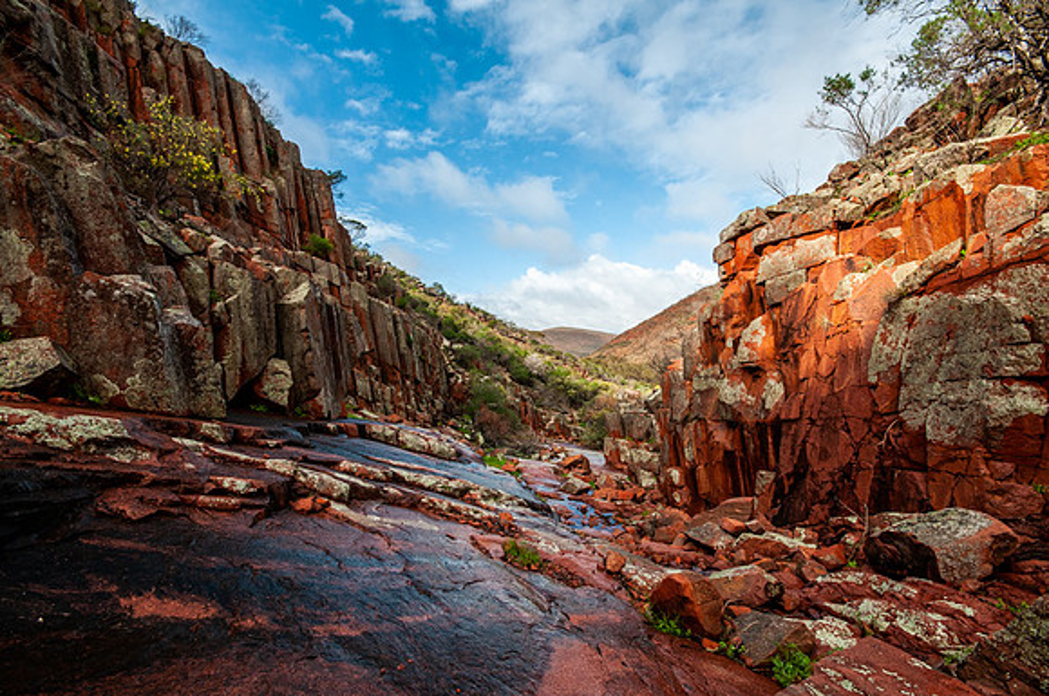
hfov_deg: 100.5
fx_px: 436
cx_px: 524
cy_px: 348
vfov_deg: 77.2
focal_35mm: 15
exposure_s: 1/160
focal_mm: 10
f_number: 11
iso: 320
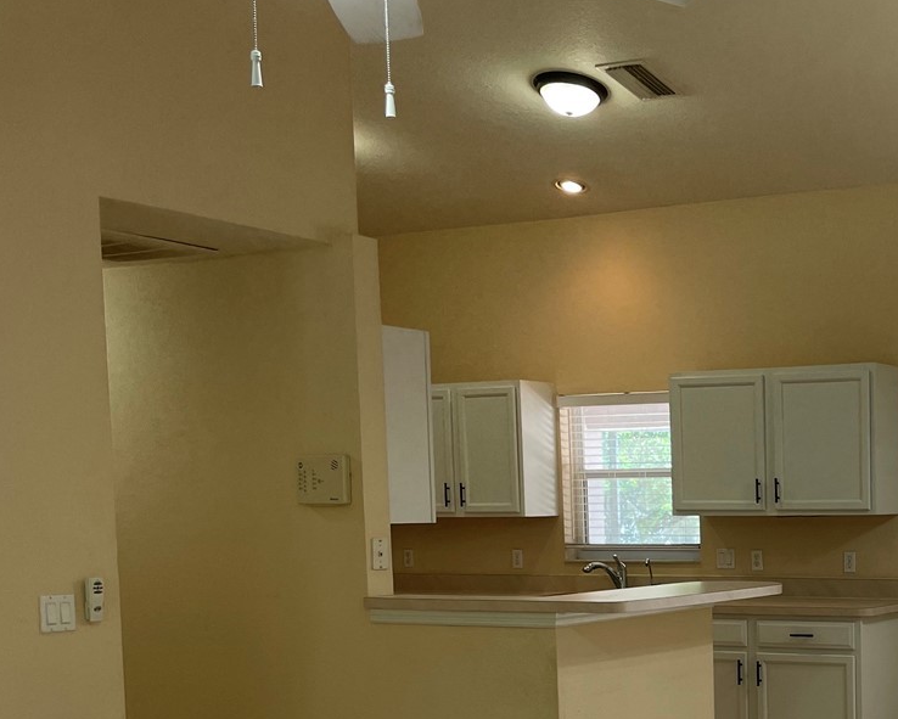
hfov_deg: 31.4
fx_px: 1462
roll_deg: +1.0
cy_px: 617
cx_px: 909
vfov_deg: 26.9
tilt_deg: -4.7
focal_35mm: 55
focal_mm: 4.2
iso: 50
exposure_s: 1/120
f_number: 1.6
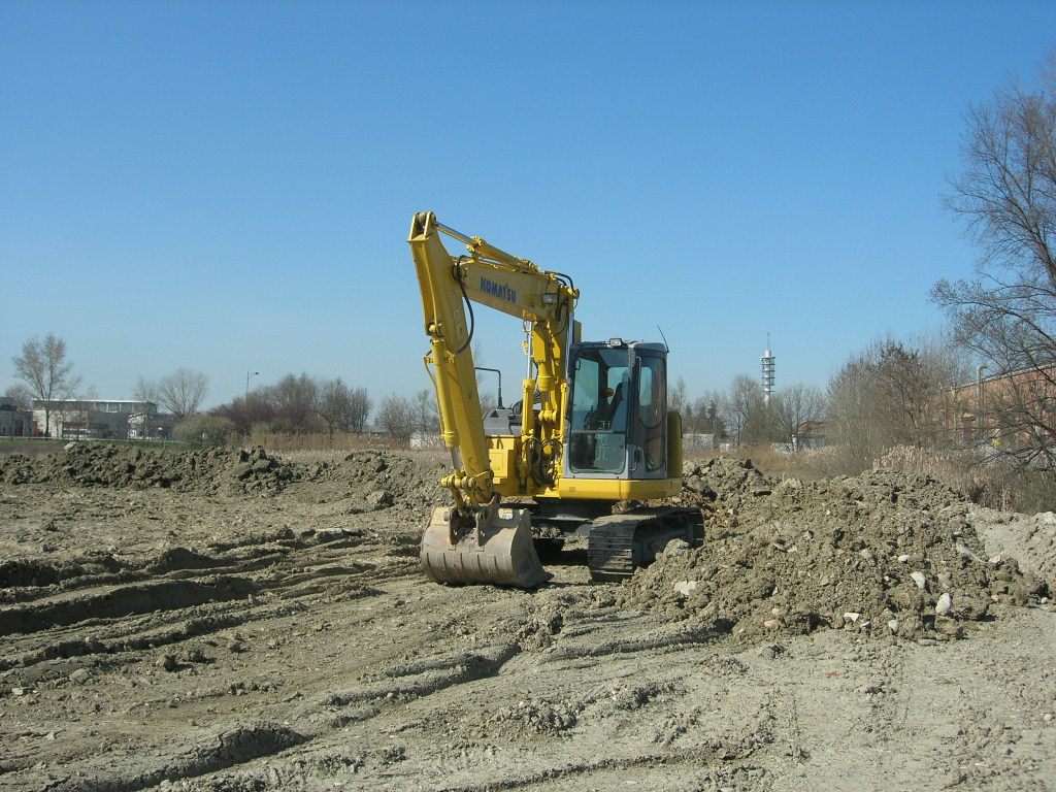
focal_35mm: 38
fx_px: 1159
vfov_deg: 37.7
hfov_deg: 49.0
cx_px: 528
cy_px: 396
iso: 64
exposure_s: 1/622
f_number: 4.8
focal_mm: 7.8
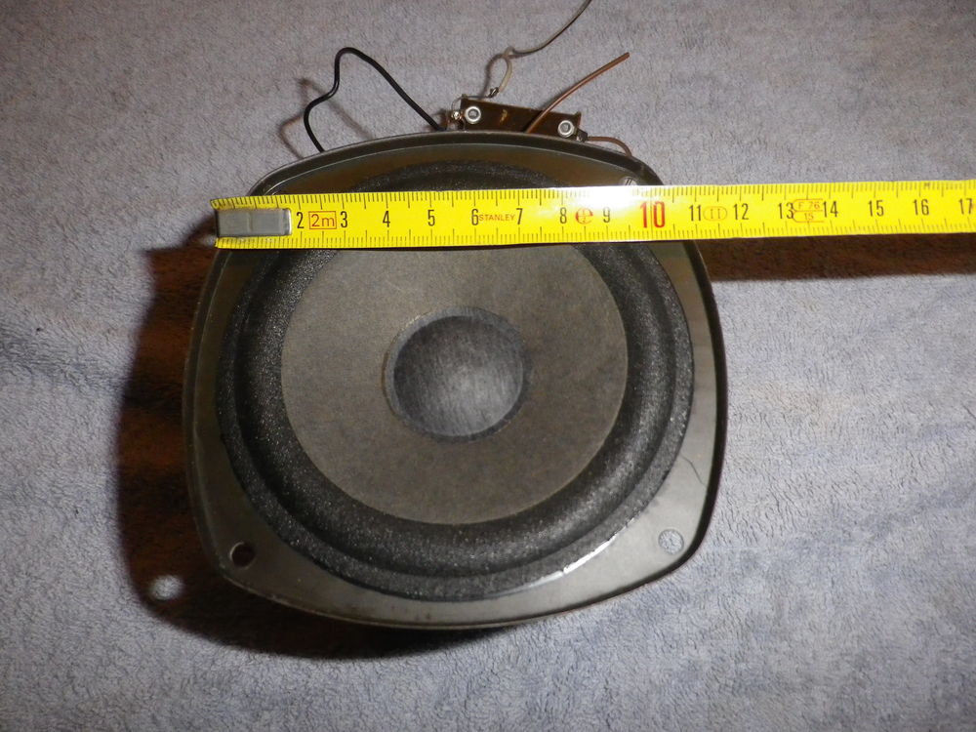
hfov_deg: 69.4
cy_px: 366
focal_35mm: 25
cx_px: 488
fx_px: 705
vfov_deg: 54.9
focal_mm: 4.5
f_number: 7.1
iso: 400
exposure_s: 1/50
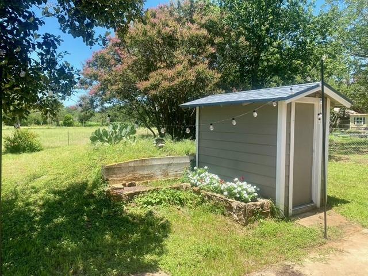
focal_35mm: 26
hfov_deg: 67.3
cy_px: 138
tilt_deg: -3.3
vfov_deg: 53.1
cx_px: 184
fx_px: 276
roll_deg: -0.8
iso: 32
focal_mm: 4.25
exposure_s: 1/1135
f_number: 1.8
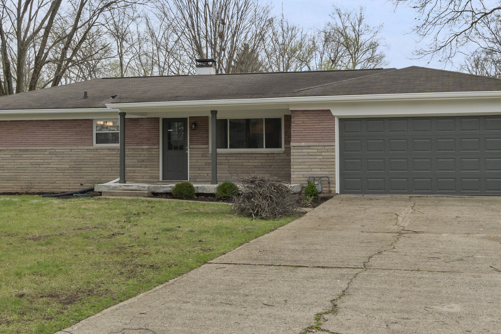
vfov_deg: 25.0
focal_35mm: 54
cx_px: 237
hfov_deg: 36.9
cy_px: 148
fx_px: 751
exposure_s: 1/500
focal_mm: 18
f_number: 9
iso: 640
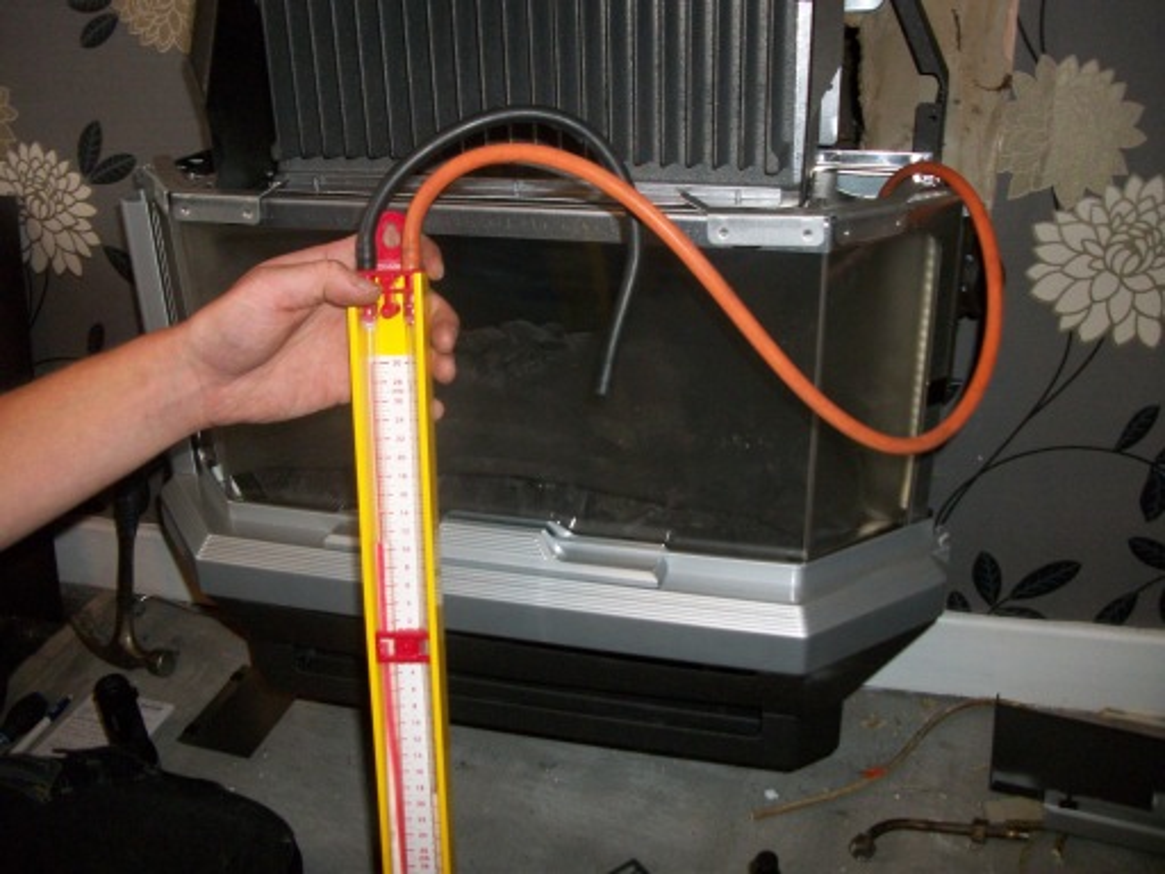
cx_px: 582
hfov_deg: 56.8
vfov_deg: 44.2
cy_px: 437
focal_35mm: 32
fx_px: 1077
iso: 250
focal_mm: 5.7
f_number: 2.9
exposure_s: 1/125
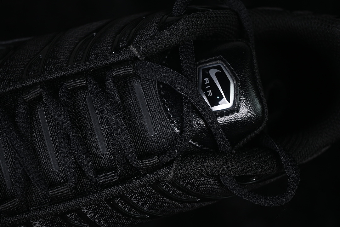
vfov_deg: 18.2
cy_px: 114
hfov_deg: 27.0
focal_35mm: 75
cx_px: 170
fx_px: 708
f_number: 6.3
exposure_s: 1/50
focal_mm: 50
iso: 160
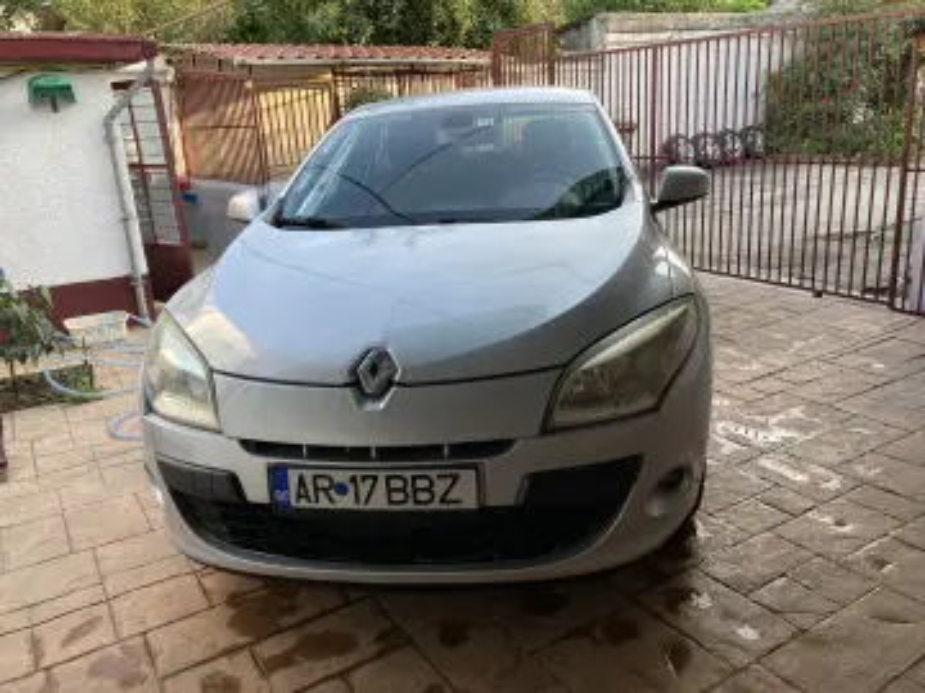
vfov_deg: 49.7
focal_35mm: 28
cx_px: 462
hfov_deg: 63.4
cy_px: 346
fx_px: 748
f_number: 1.8
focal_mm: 3.99
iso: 50
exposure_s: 1/121
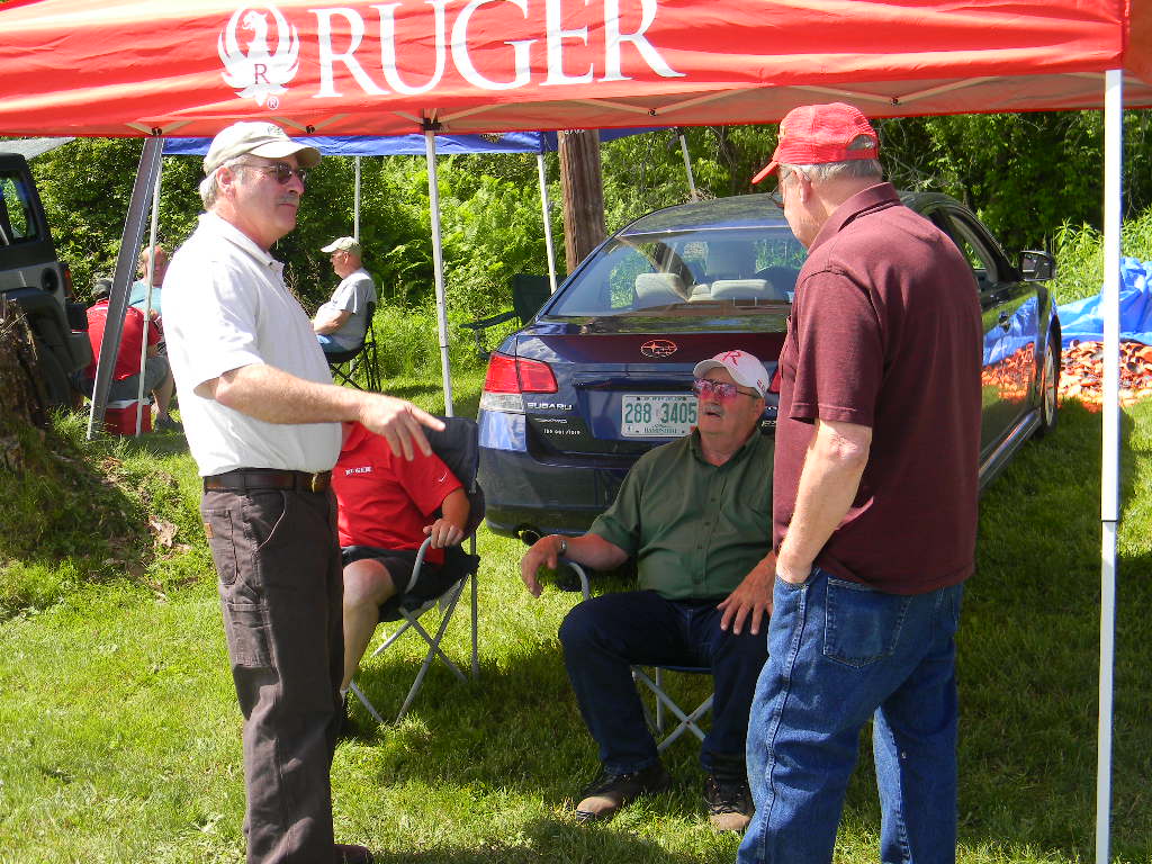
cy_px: 432
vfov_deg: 30.9
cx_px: 576
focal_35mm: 47
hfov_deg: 40.4
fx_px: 1564
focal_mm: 8.6
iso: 80
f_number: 3.9
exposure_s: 1/279
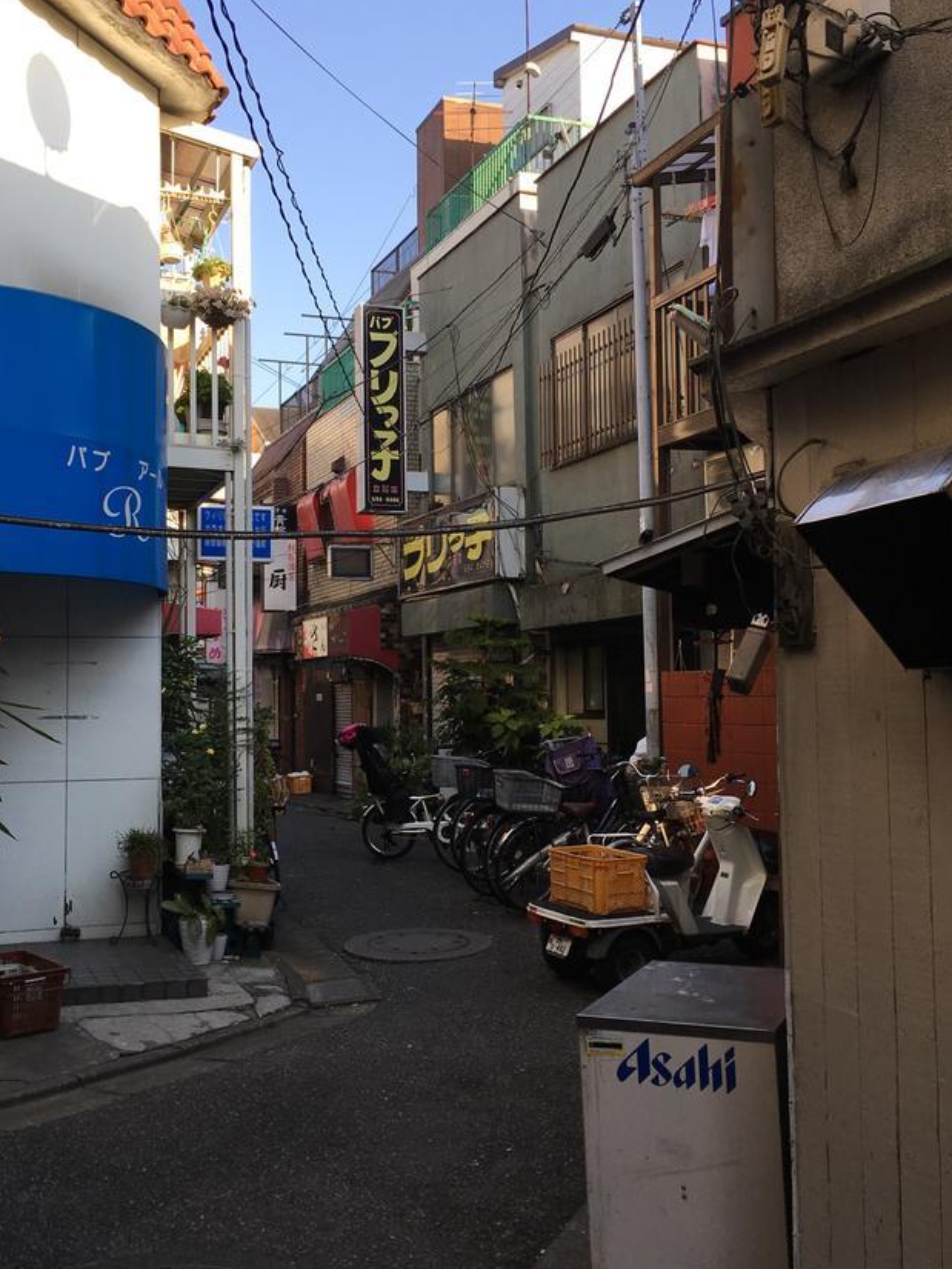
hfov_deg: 39.5
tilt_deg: +1.6
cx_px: 391
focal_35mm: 36
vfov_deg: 51.3
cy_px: 620
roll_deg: +0.2
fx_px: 1320
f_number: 2.2
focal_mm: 4.15
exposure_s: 1/396
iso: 25
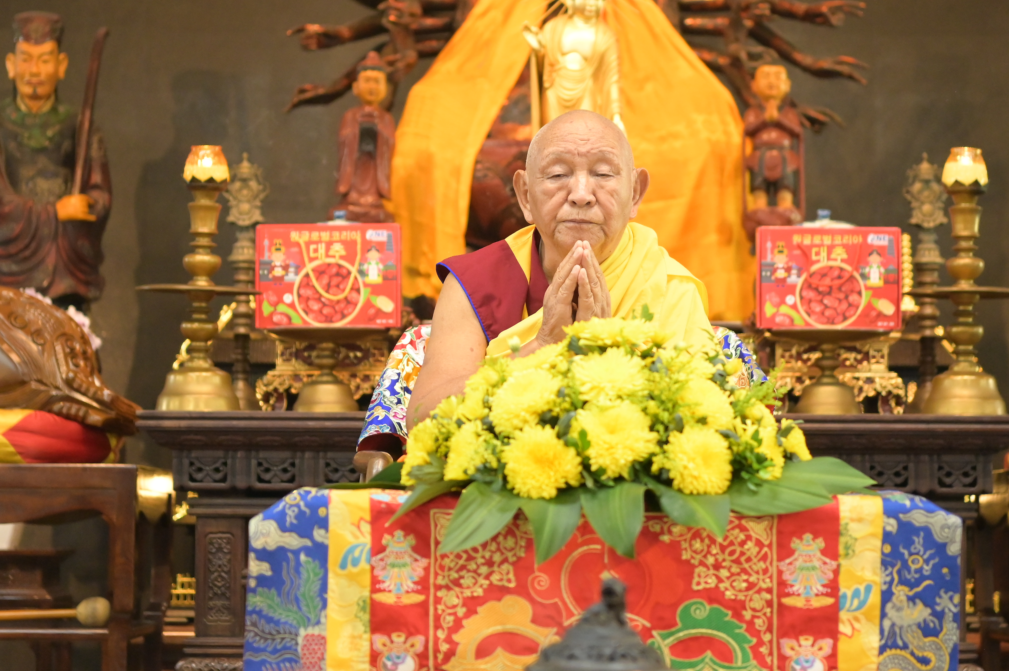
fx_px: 2885
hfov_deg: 19.8
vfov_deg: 13.3
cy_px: 224
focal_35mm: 103
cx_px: 558
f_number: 3.2
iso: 5000
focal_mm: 70
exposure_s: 1/250
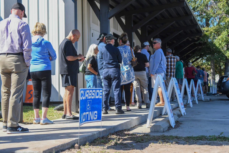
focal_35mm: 62
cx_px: 114
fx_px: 394
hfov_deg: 32.4
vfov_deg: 21.9
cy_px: 76
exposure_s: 1/2000
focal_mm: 31
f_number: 3.2
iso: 400
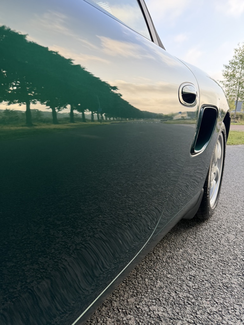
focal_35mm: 24
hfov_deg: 56.8
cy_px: 162
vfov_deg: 71.6
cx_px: 122
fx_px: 226
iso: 80
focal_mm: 6.76
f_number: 1.78
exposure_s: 1/584
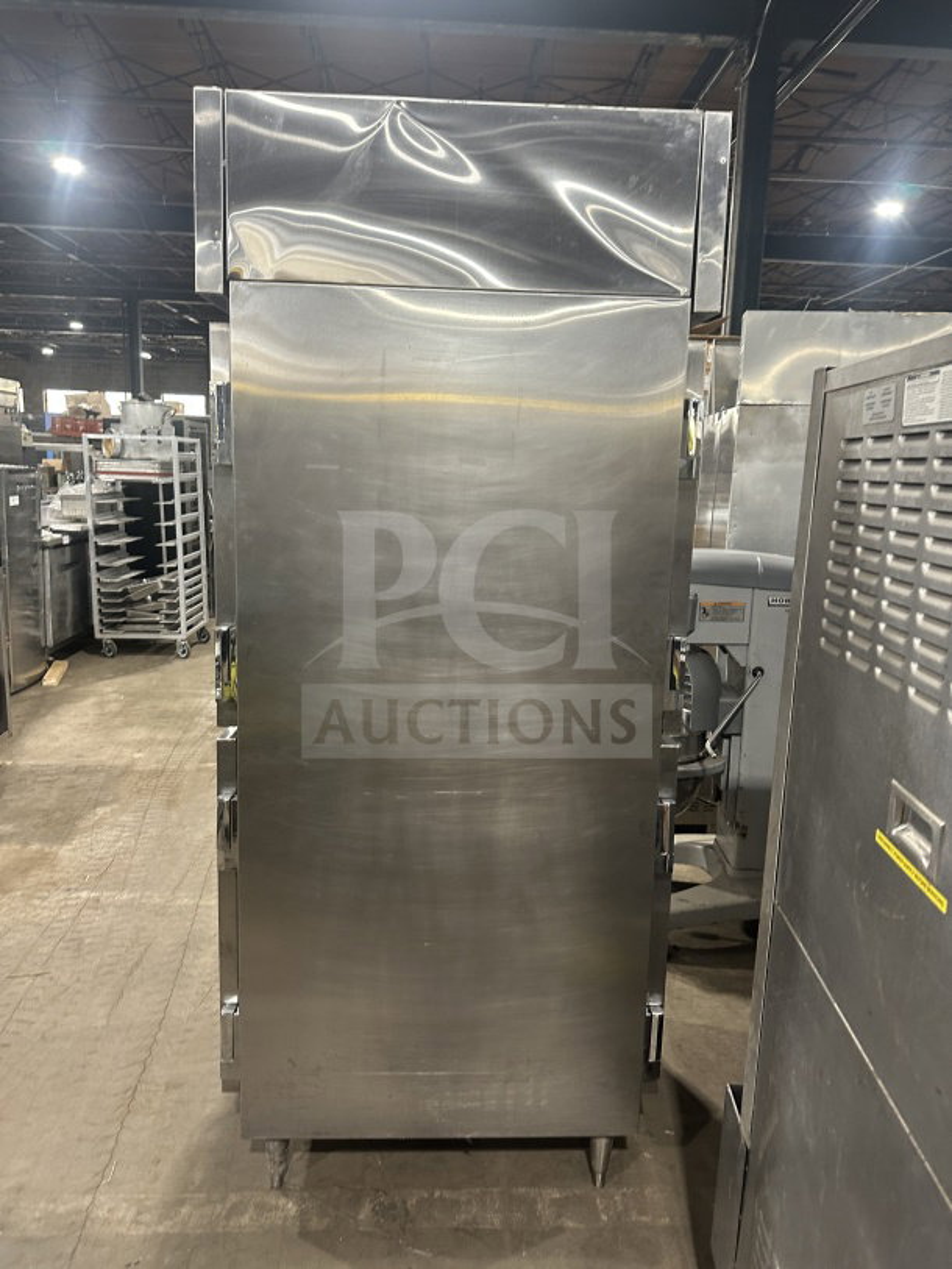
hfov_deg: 56.8
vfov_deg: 71.6
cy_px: 634
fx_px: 880
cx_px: 476
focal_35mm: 24
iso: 250
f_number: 1.78
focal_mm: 6.86
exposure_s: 1/60
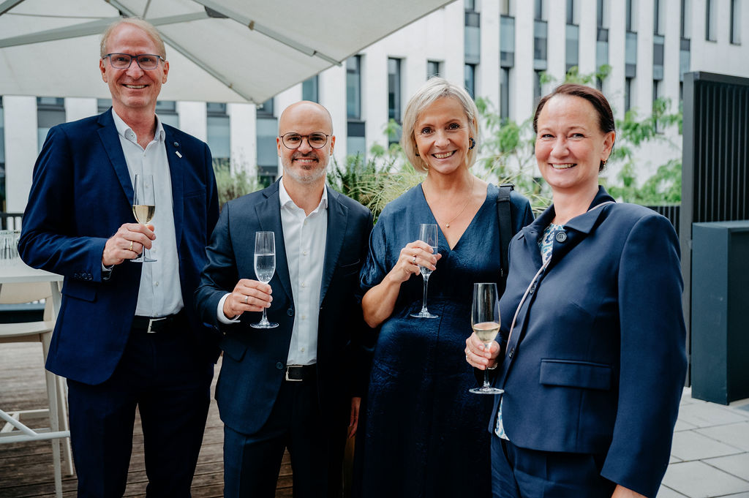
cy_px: 249
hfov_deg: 55.1
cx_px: 374
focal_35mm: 34
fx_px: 717
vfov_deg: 38.3
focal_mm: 34.5
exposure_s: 1/160
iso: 500
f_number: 3.5
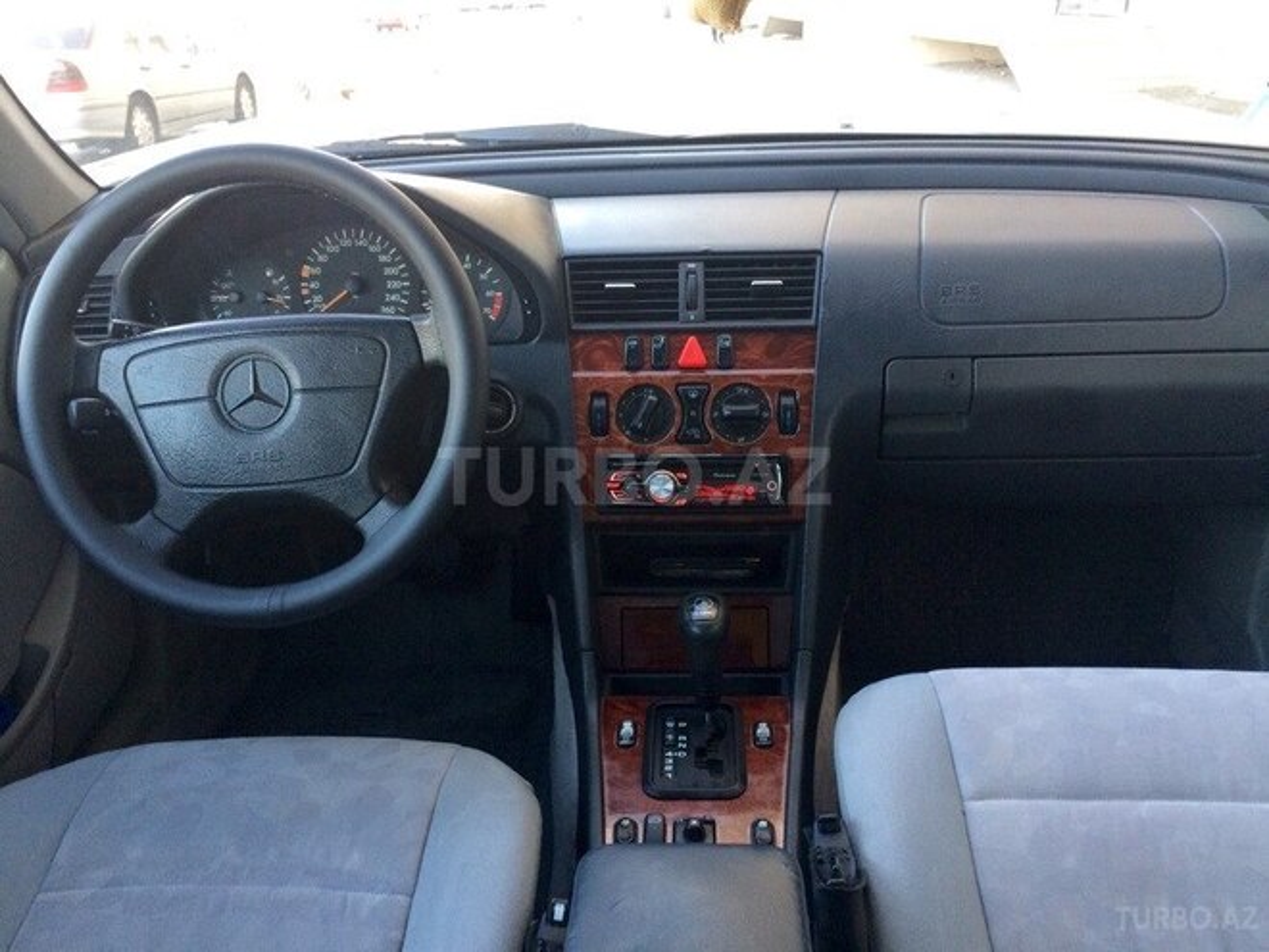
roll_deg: +1.6
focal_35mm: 29
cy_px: 476
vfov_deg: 48.2
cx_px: 634
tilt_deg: -25.4
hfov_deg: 61.7
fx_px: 1063
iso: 80
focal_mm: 4.15
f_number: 2.2
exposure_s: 1/33
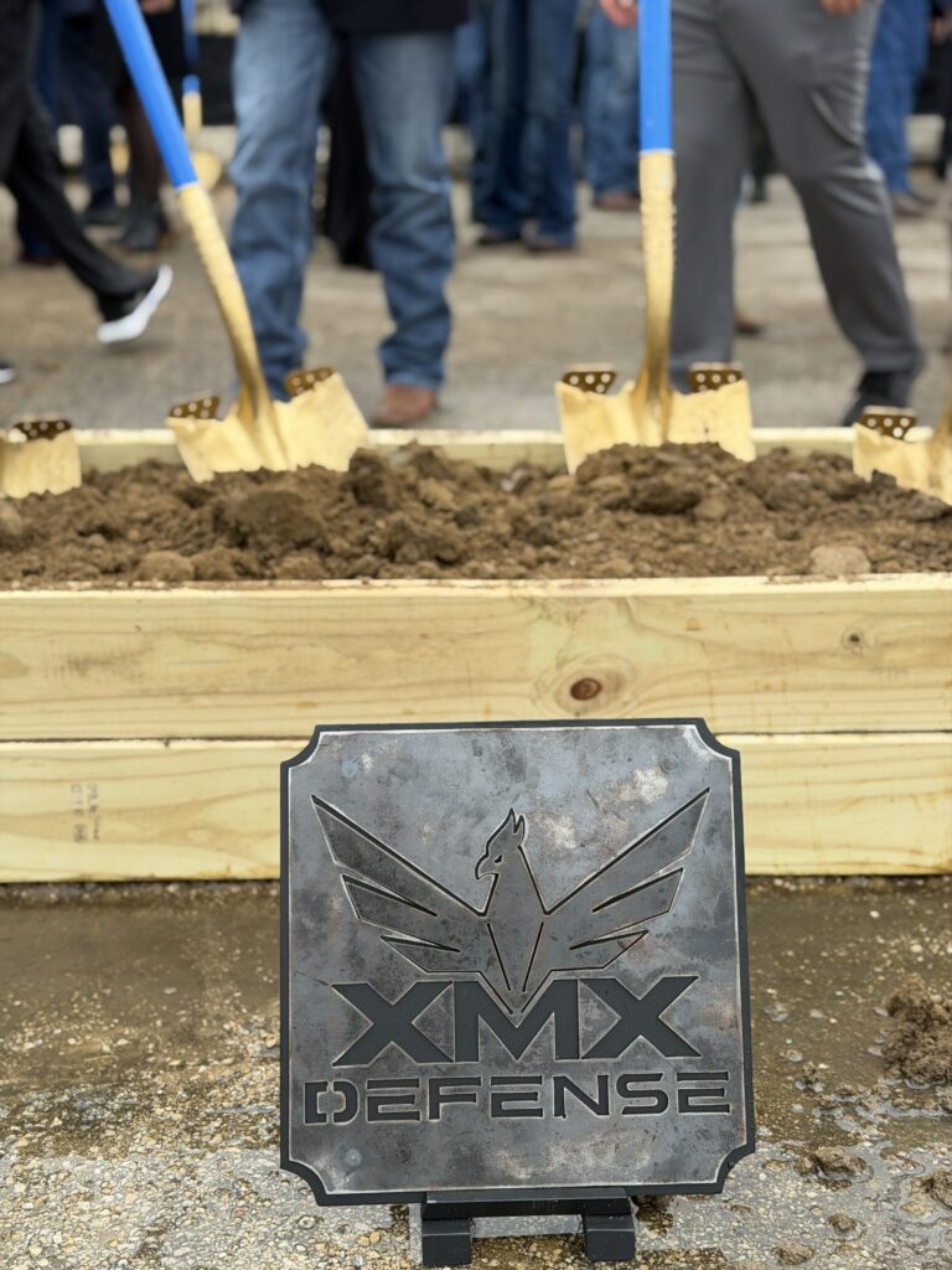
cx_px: 476
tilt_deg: -18.8
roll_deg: +0.6
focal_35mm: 48
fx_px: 1760
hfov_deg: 30.3
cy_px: 635
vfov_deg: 39.7
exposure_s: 1/186
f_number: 1.78
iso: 50
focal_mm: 6.76
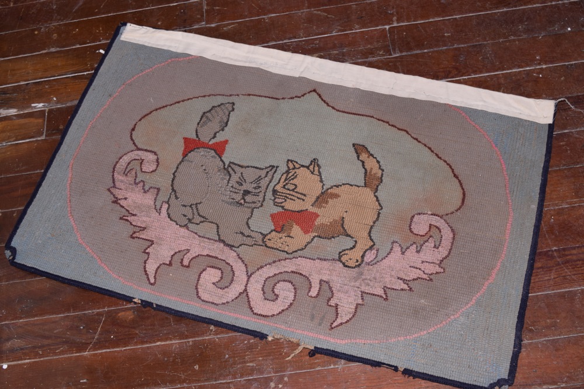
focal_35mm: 46
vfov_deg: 29.0
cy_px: 194
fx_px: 754
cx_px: 292
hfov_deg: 42.3
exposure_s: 1/125
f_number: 6.3
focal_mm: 31
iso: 200
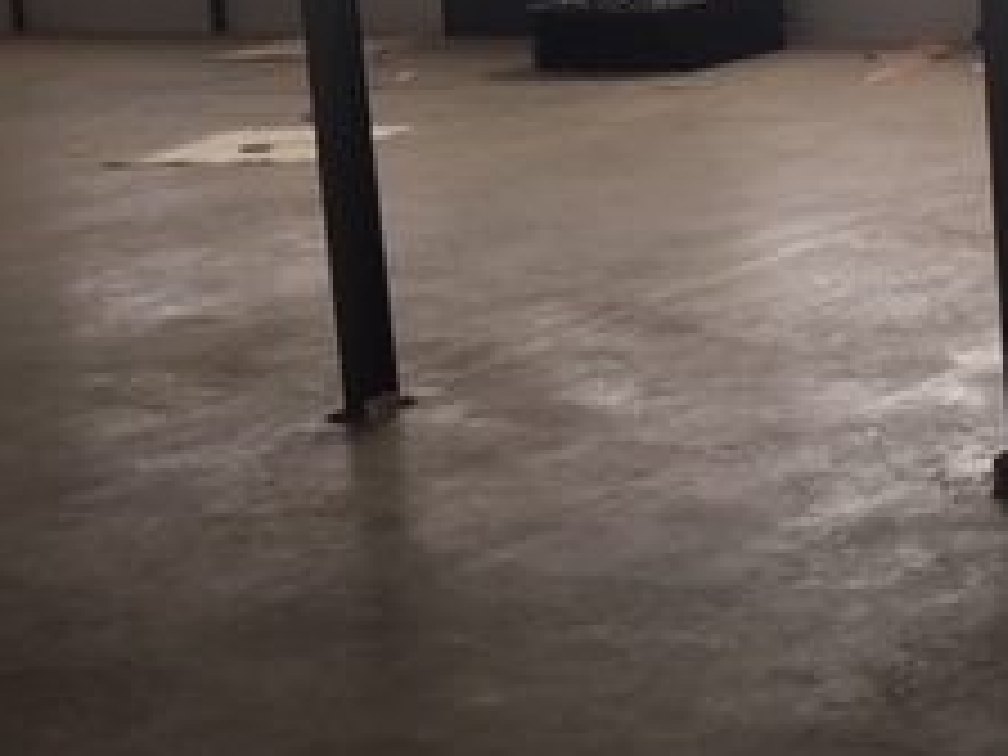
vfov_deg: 17.5
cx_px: 1066
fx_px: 2417
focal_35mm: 83
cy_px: 86
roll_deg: +4.0
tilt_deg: -8.8
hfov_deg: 22.4
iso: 25
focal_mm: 4.15
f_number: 2.2
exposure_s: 1/50
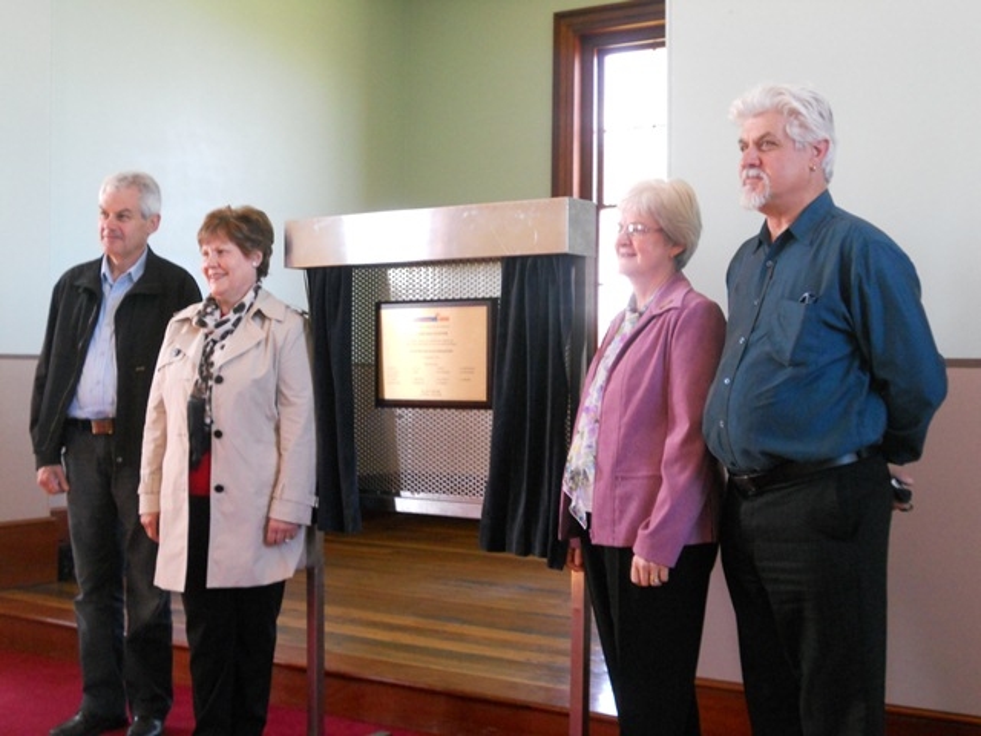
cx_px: 490
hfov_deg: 41.2
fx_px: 1304
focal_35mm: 46
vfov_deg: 31.5
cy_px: 368
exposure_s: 1/30
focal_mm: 8.2
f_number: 4.3
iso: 320
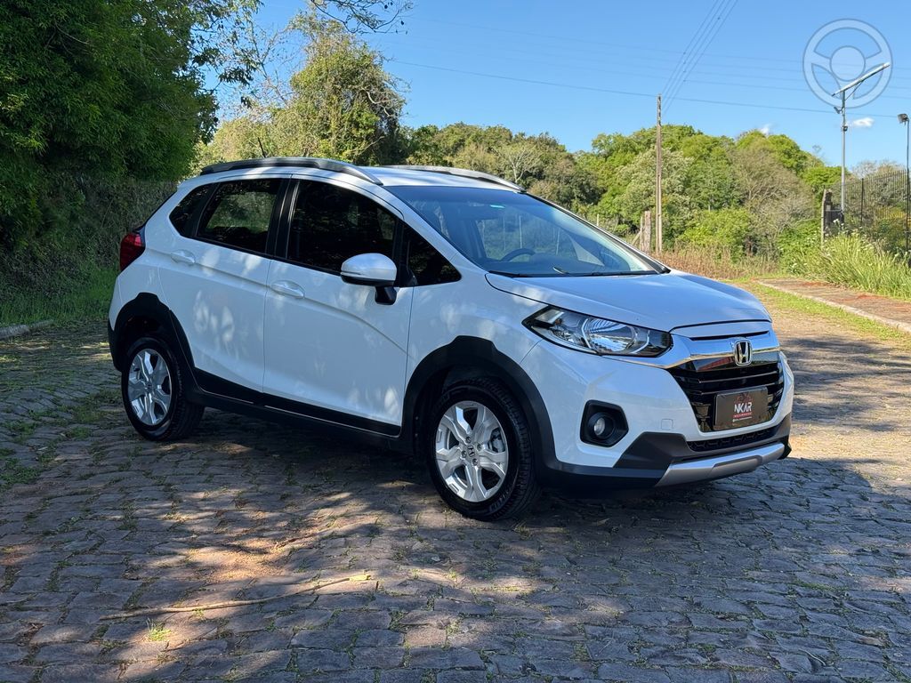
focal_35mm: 48
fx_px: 1263
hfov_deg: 39.7
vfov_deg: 30.3
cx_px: 456
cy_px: 342
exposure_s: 1/1222
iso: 64
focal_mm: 6.76
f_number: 1.78
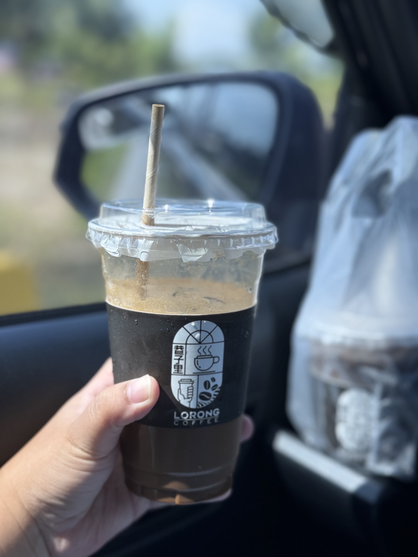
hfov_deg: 30.3
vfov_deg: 39.7
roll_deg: -4.4
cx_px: 209
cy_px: 278
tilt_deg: -11.2
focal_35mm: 48
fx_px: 773
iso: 64
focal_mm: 6.76
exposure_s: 1/487
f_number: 1.78
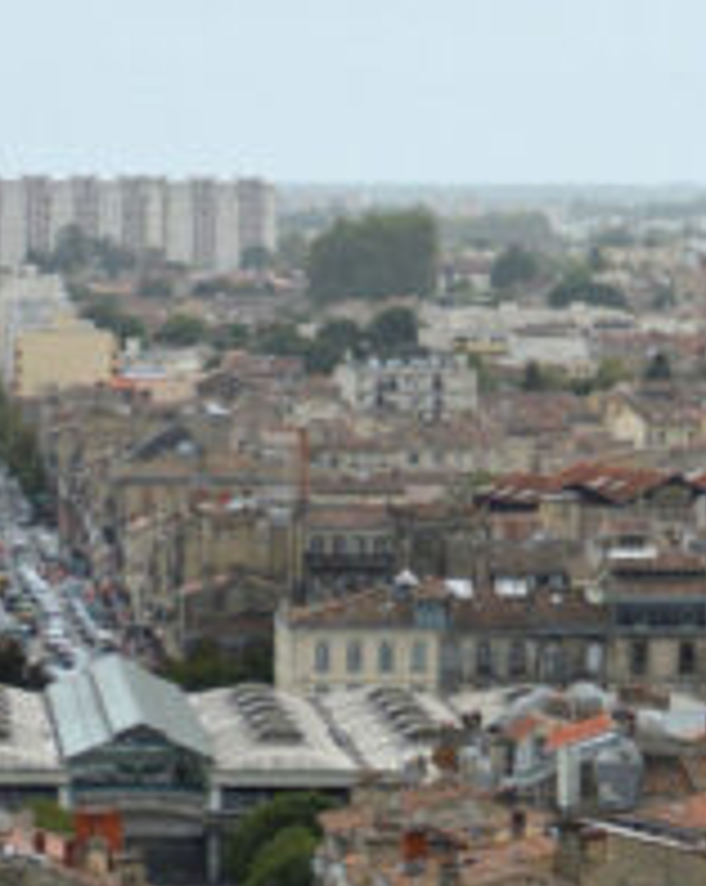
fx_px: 6519
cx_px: 43
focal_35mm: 249
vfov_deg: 7.6
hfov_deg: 6.2
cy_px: 1403
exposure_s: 1/500
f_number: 4.2
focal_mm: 34
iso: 100
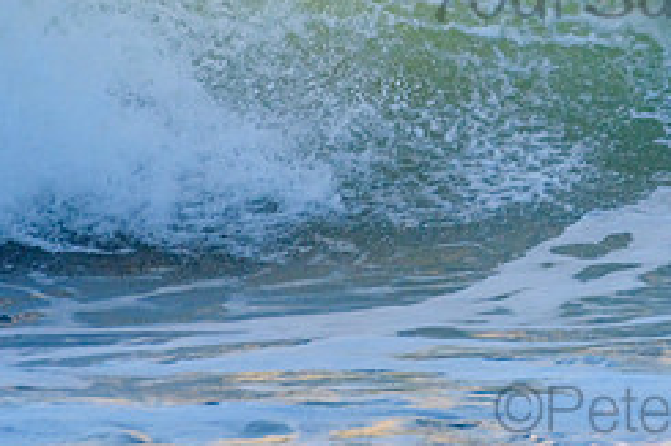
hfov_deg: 1.2
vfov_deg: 0.8
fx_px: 33098
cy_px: -45
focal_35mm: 1777
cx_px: 707
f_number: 5.6
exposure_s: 1/1250
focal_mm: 500
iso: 720
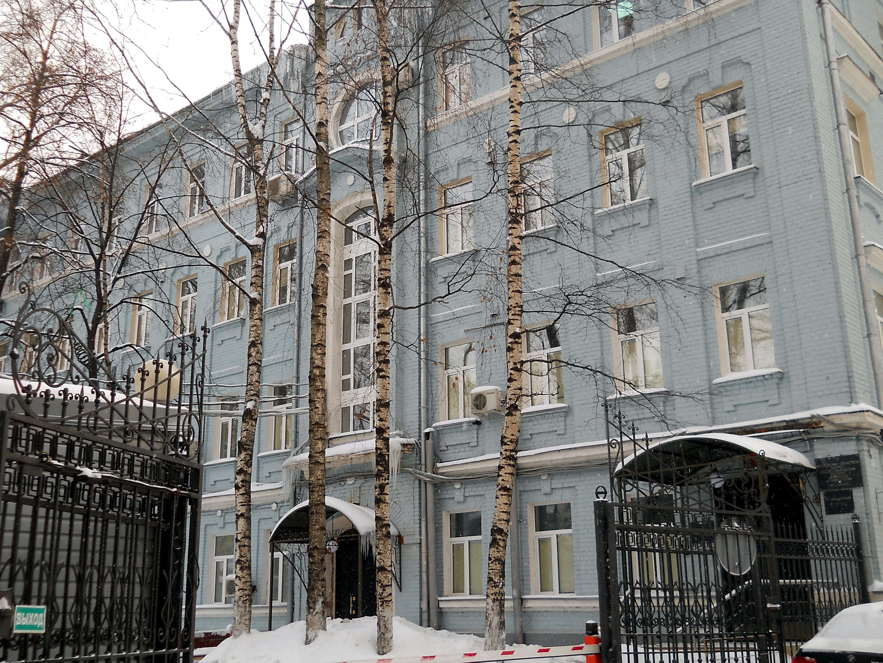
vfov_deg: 35.1
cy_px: 332
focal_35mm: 41
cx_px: 442
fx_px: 1046
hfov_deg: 45.8
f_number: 3.1
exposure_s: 1/200
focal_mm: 6.72
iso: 80
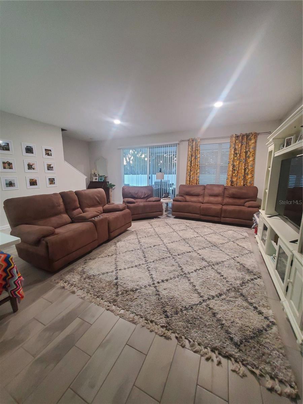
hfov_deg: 89.9
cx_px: 152
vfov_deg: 106.2
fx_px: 152
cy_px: 202
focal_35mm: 13
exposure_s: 1/30
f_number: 2.2
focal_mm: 1.8
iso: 400
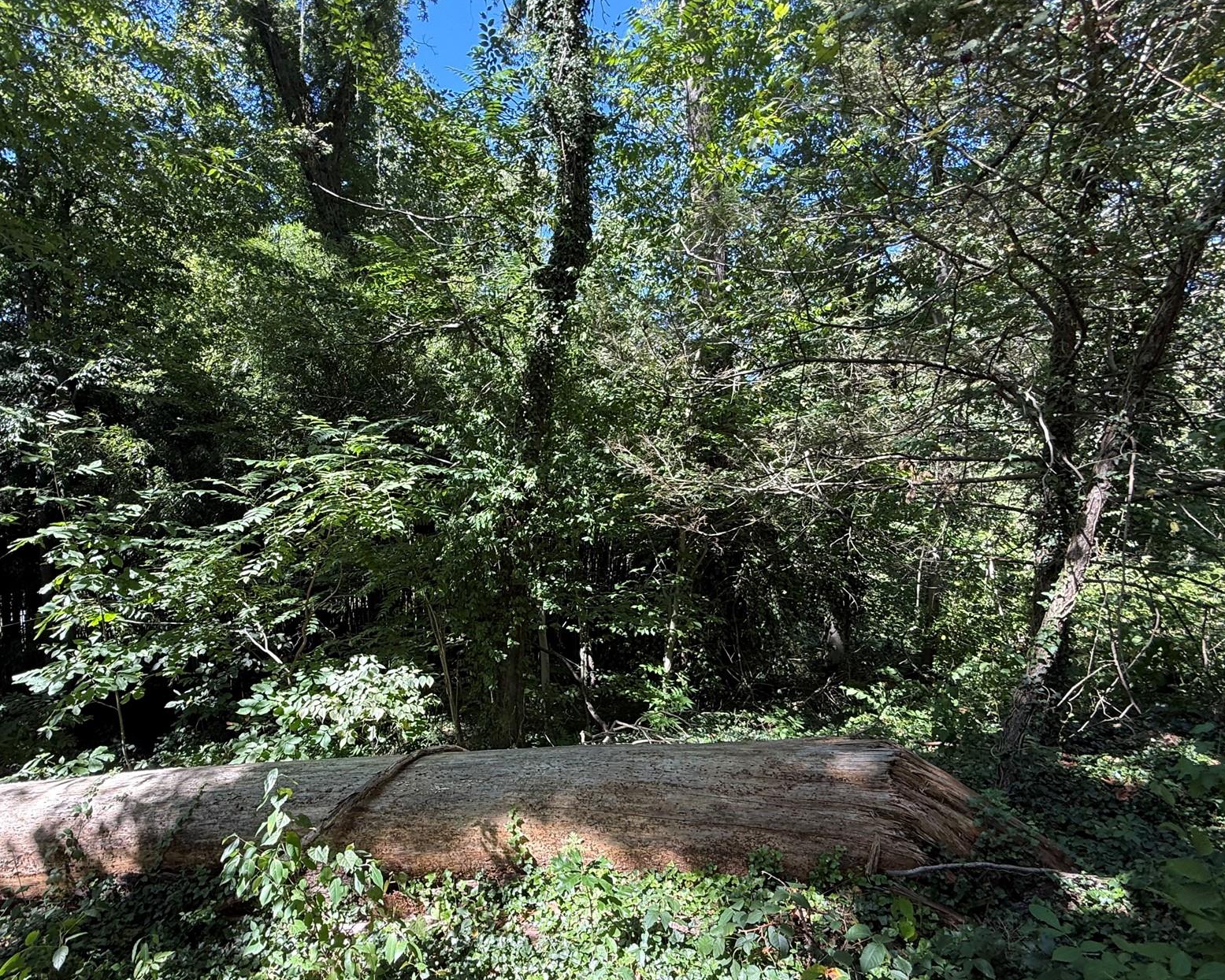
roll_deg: -2.6
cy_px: 551
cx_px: 529
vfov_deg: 73.5
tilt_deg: -3.4
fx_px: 653
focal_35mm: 18
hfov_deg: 85.9
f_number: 2.2
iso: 64
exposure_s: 1/110
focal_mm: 2.22
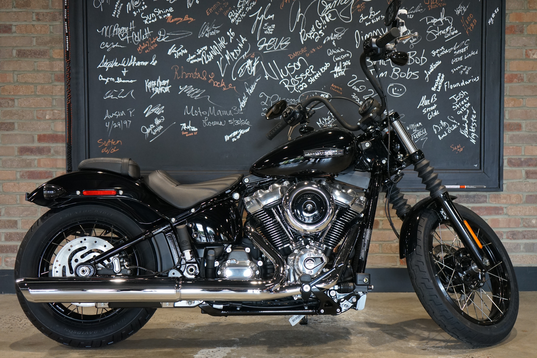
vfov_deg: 31.9
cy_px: 179
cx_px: 268
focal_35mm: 42
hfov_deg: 46.4
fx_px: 626
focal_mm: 42
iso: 1600
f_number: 4.5
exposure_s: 1/160
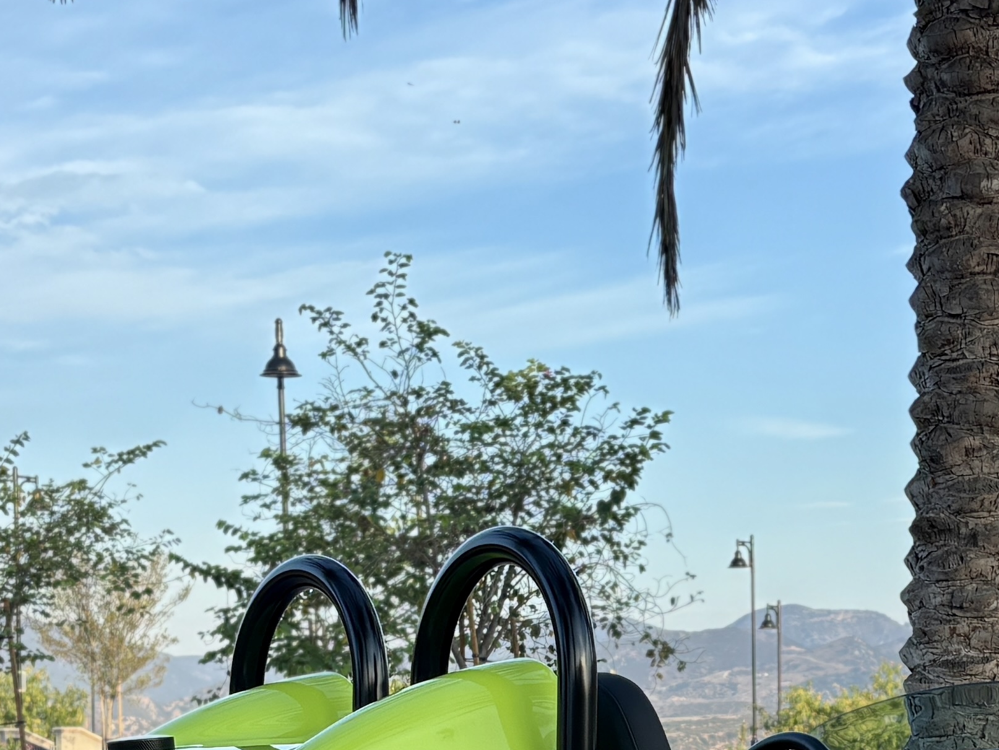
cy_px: 833
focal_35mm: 92
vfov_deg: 15.6
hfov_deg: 21.1
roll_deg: +0.0
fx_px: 2655
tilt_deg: -2.9
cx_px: 752
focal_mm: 5.96
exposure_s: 1/587
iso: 50
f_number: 1.6
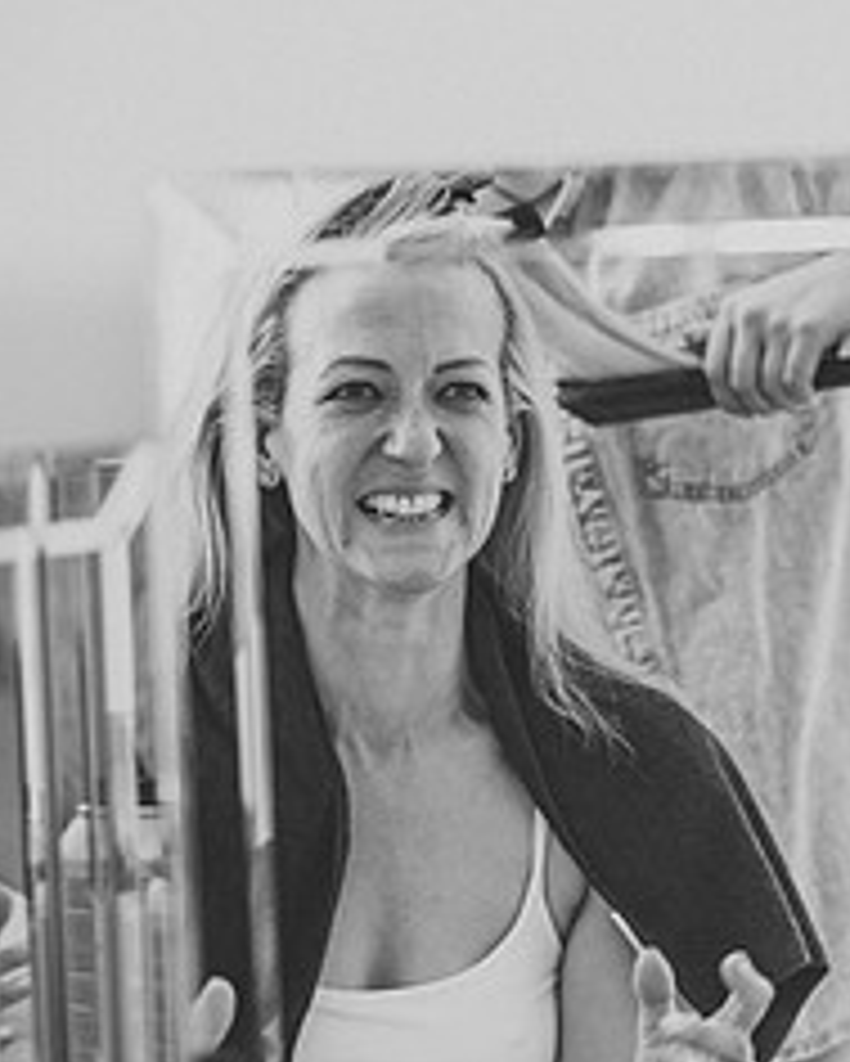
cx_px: 452
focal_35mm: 152
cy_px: 572
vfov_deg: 12.7
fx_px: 4777
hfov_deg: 10.2
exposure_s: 1/160
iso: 125
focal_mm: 85
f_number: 1.8
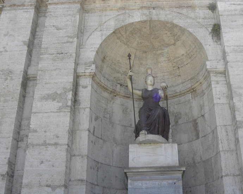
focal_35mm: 42
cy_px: 127
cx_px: 152
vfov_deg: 35.4
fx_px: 302
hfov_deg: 43.5
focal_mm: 5.2
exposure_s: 1/196
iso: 64
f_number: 4
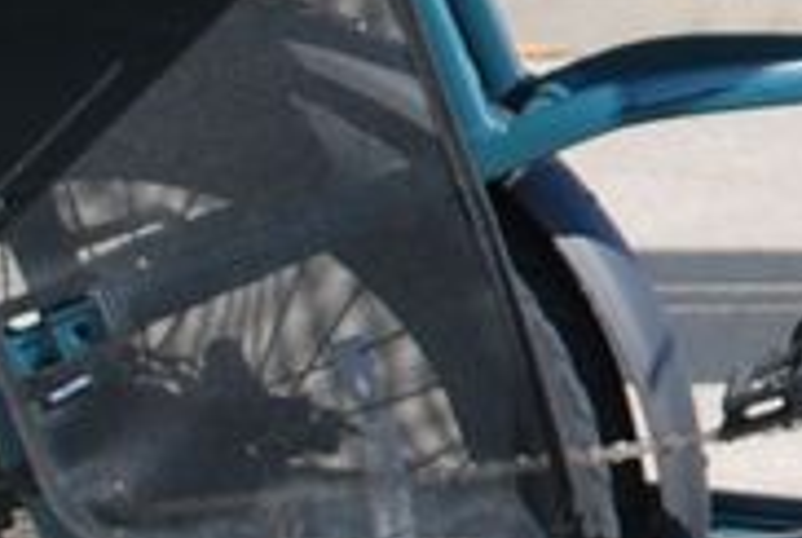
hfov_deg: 7.8
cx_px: 1538
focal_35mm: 253
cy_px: -320
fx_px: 5645
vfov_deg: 5.4
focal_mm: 24
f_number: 4.2
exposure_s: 1/500
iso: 100
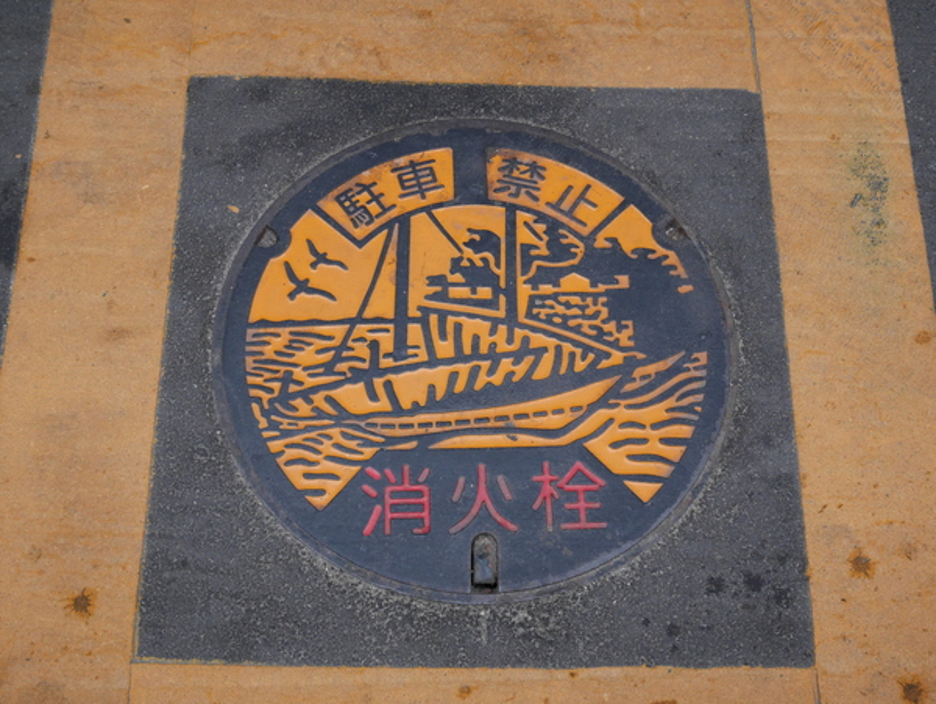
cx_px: 468
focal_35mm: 48
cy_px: 352
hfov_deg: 39.6
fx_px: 1299
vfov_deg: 30.3
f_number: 5
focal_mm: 24
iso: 1250
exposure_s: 1/60
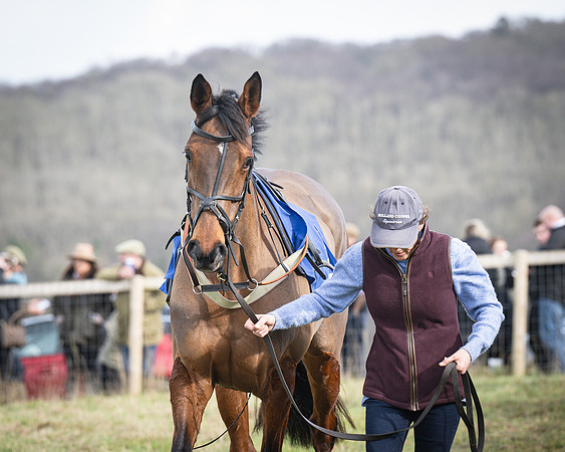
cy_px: 226
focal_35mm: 312
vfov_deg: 5.0
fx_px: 5217
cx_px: 284
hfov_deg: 6.2
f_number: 5
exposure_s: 1/250
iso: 200
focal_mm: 185
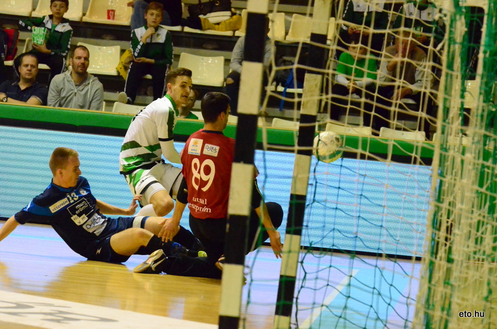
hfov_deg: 9.5
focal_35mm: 218
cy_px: 164
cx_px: 248
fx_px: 2996
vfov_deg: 6.3
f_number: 5
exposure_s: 1/800
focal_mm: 145
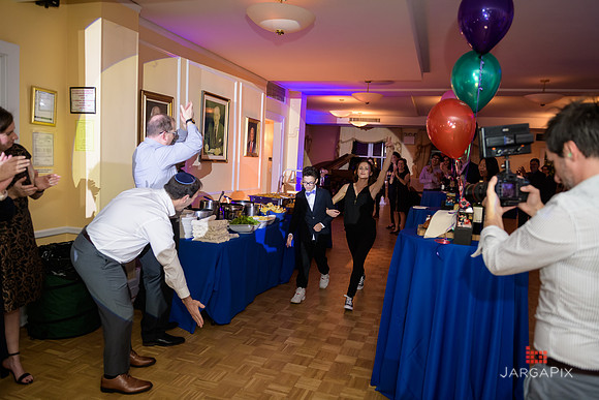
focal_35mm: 27
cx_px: 300
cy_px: 200
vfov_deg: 48.0
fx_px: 449
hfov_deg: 67.4
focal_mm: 27
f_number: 3.2
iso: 800
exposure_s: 1/125
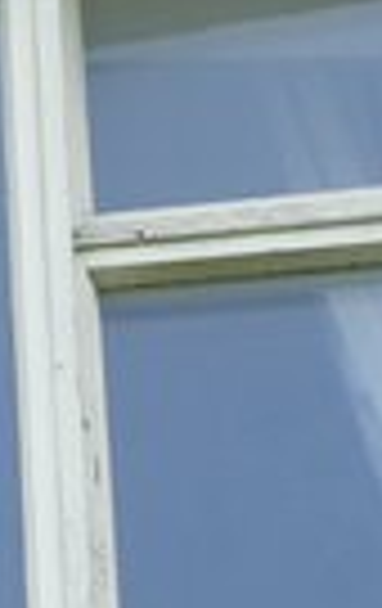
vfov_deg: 5.7
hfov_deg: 3.6
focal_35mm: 368
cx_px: -369
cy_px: 358
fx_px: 6097
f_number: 3.9
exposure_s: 1/1000
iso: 400
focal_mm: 44.41
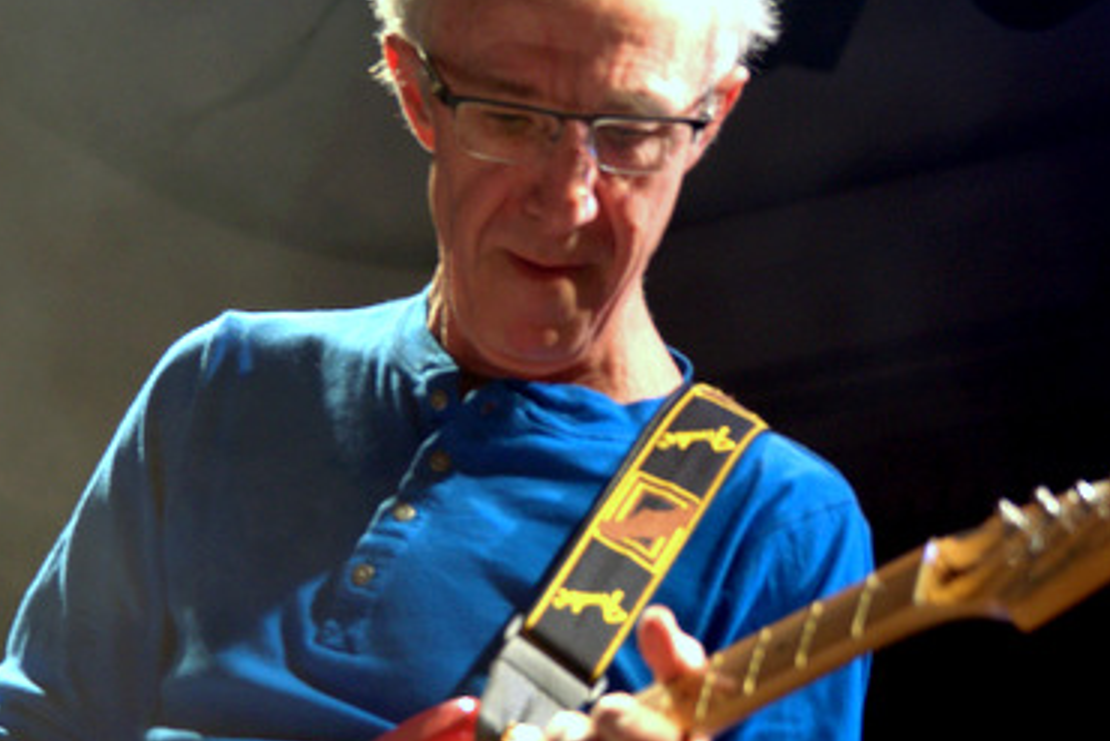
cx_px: 408
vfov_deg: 9.4
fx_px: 4503
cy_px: 534
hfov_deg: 14.0
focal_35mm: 146
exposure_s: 1/60
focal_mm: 50
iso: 320
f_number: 2.8
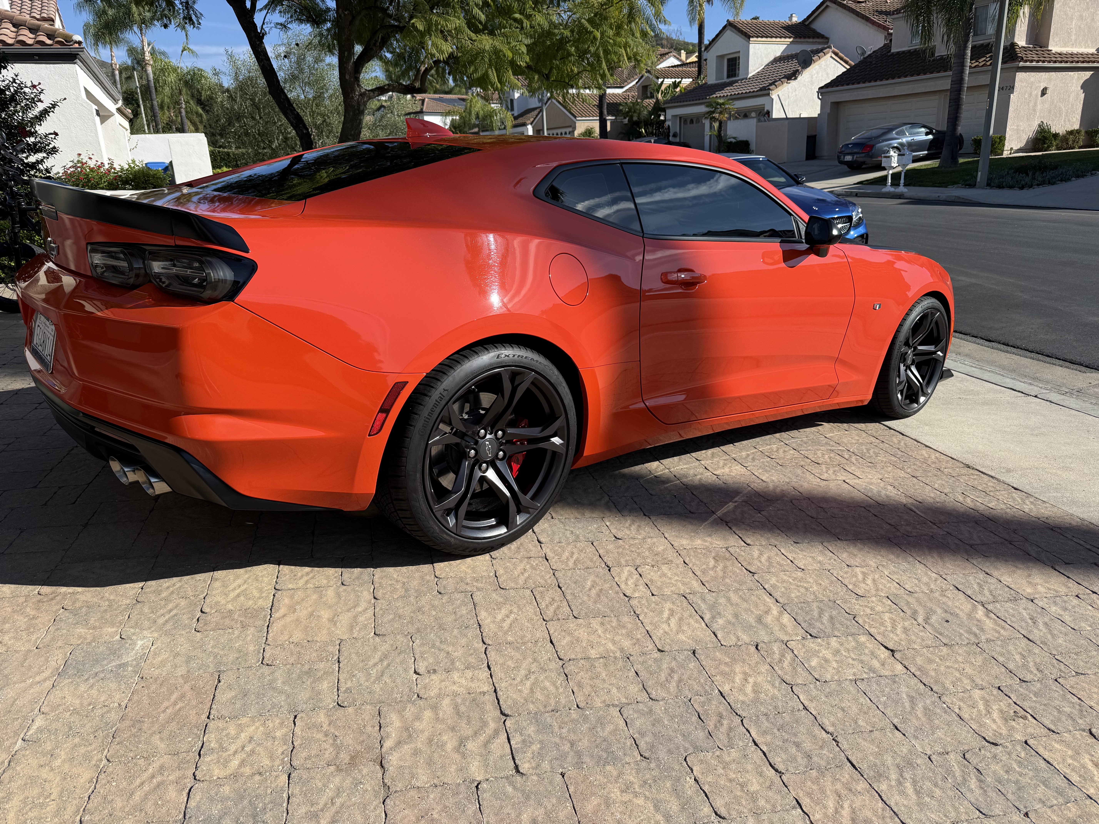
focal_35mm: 24
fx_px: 762
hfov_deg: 71.6
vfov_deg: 56.8
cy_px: 412
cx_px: 550
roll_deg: +2.4
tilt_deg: -17.7
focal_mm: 6.76
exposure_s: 1/3425
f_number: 1.78
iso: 80
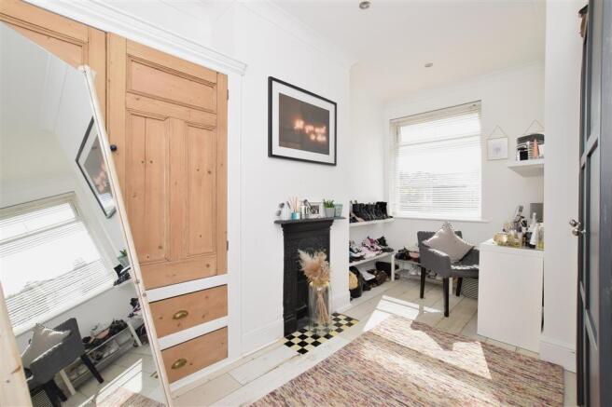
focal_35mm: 15
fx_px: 255
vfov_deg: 77.3
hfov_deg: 100.4
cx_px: 306
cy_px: 204
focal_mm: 10
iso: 500
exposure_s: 1/200
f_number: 11
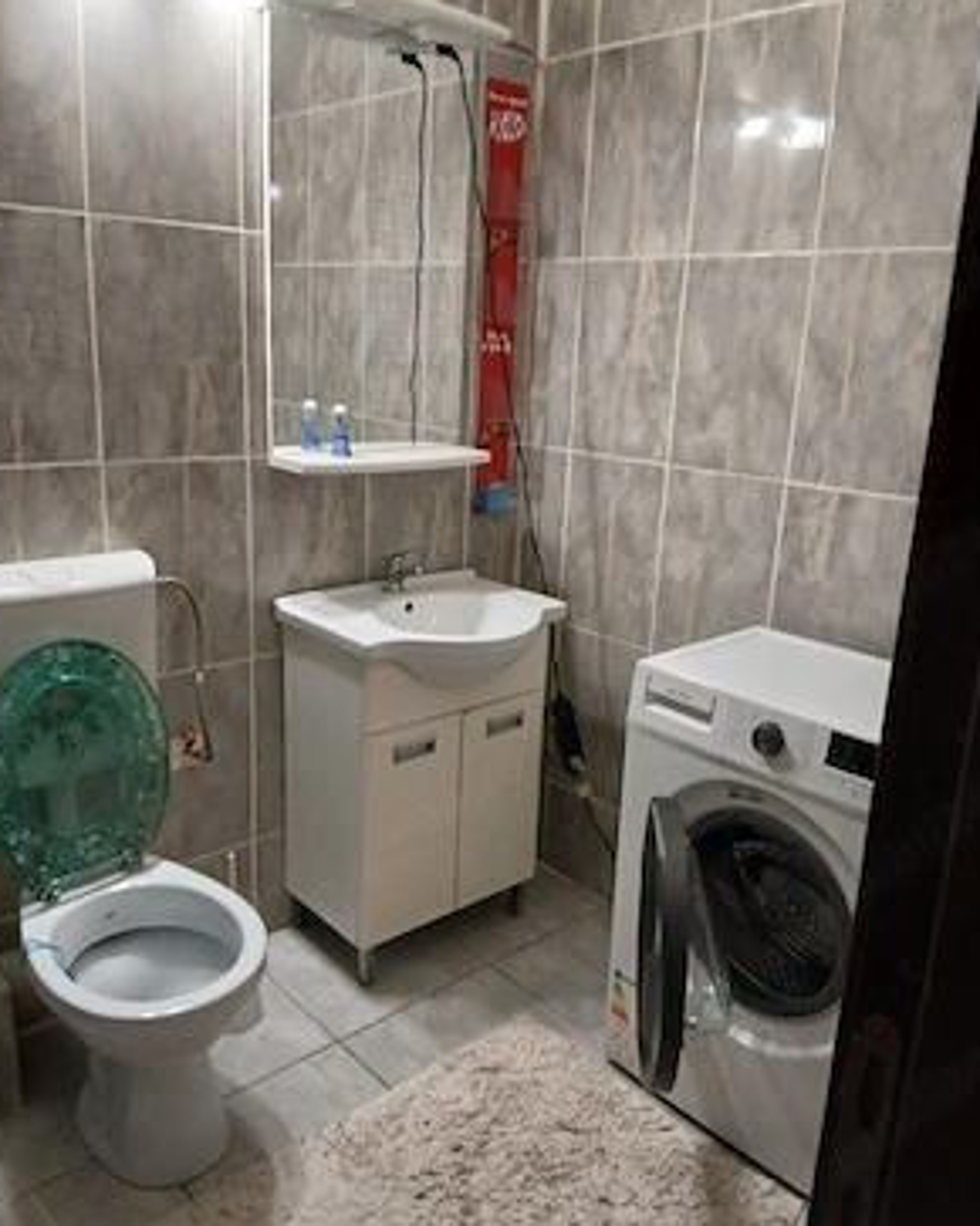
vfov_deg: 62.2
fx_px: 1016
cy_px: 608
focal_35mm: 28
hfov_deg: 51.5
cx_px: 483
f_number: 1.8
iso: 320
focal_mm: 3.98
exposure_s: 1/33.3
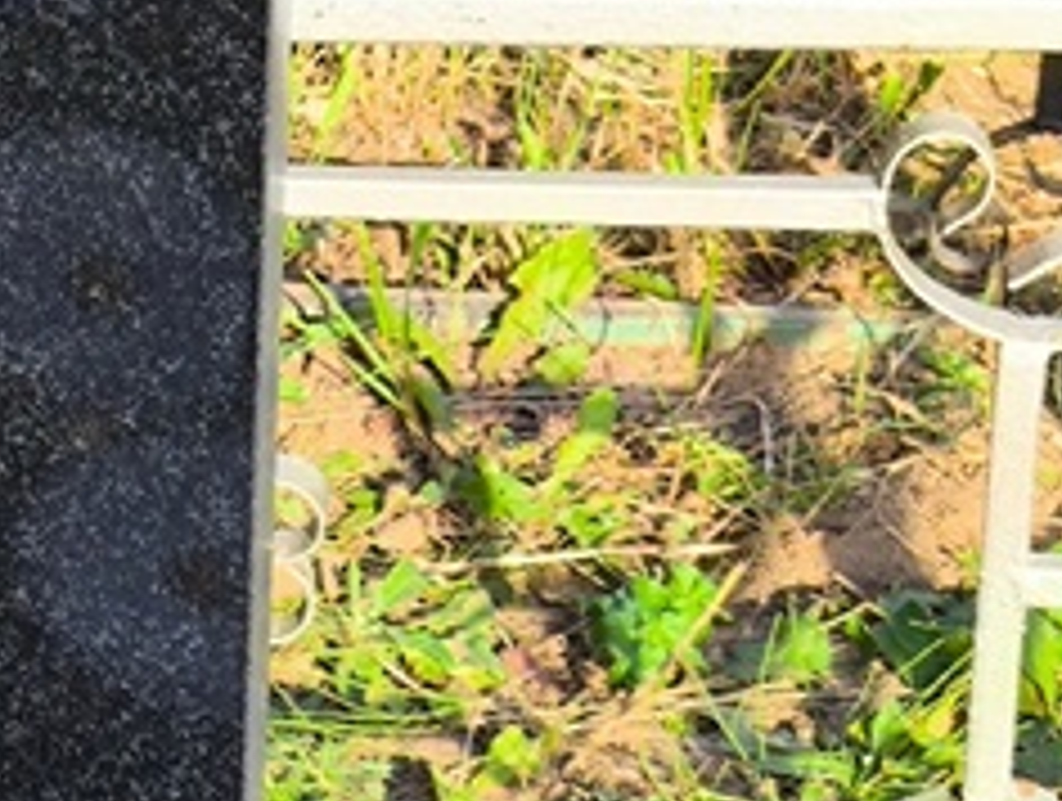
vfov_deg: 8.8
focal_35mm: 169
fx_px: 5195
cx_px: -614
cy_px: 670
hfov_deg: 11.1
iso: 50
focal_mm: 4.71
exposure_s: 1/559
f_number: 1.7
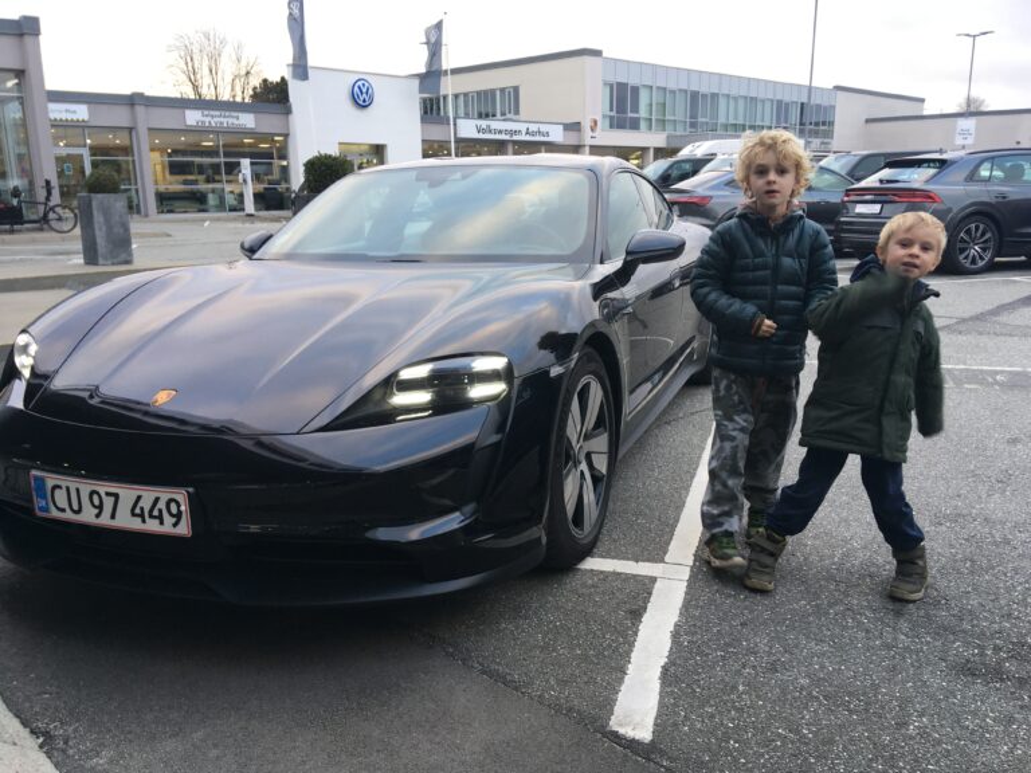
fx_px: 864
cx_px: 516
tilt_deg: -13.4
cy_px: 386
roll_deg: +1.9
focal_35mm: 29
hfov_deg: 61.7
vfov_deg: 48.2
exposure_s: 1/50
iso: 32
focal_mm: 4.15
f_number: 2.2
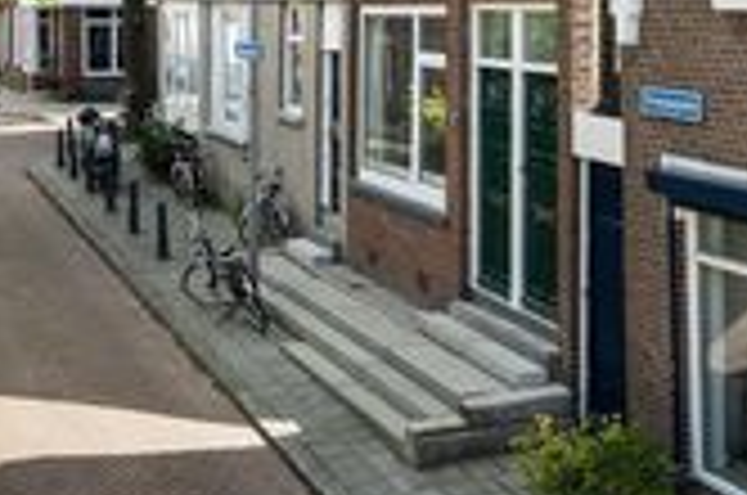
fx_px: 1201
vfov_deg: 22.5
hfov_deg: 34.4
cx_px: 297
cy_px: 18
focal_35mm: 58
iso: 400
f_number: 8
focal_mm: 16
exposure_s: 1/100
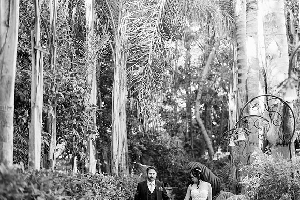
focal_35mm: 85
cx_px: 150
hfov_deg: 23.9
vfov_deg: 16.1
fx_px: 708
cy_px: 100
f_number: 2
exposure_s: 1/125
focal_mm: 85
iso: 100
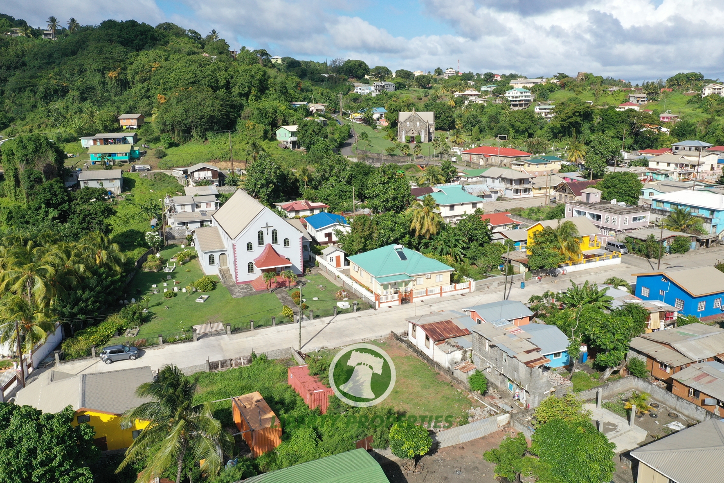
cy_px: 242
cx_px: 362
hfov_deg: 65.5
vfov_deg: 46.4
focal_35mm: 28
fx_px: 563
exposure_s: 1/30
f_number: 5.6
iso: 160
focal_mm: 10.26
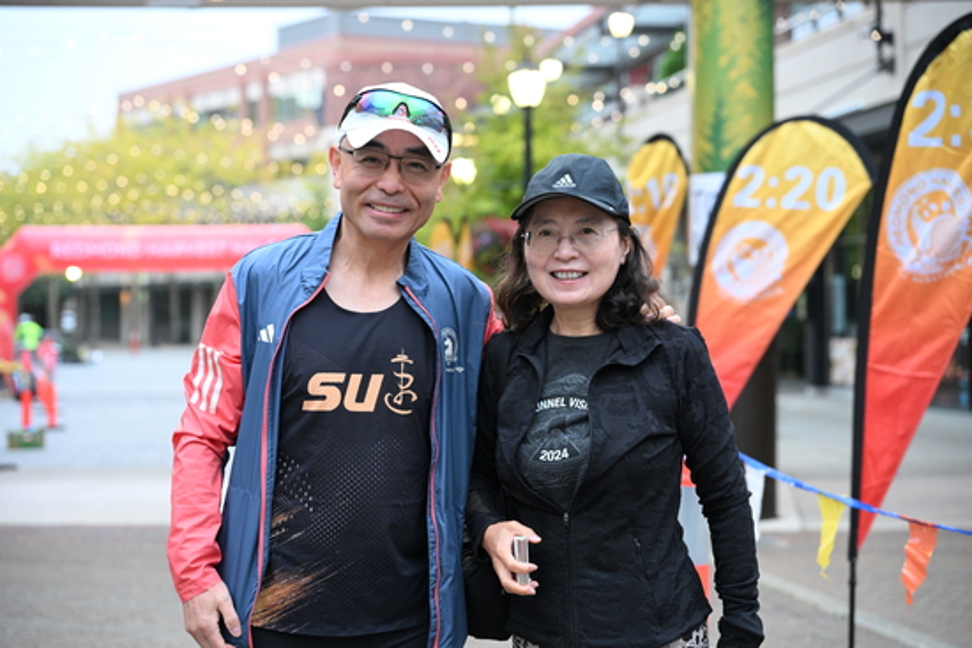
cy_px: 324
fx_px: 2025
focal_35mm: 75
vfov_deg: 18.2
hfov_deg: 27.0
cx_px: 486
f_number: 4
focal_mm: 75
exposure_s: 1/200
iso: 3200
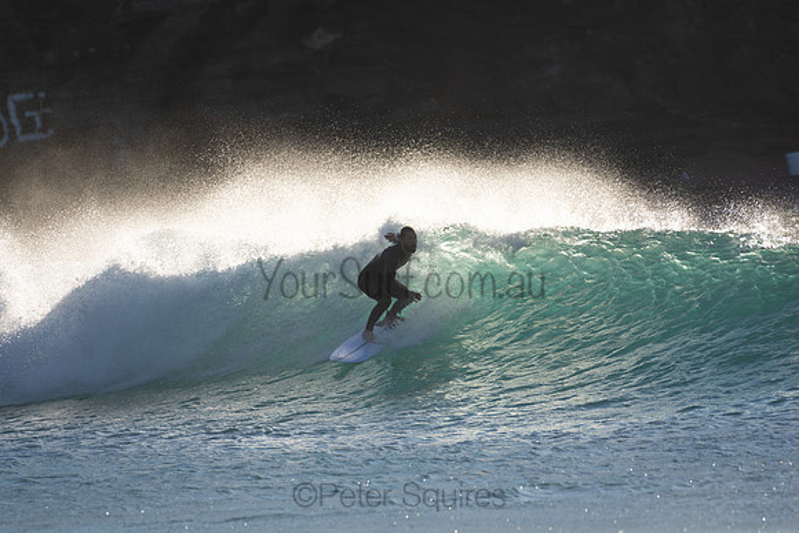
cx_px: 400
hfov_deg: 2.7
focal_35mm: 750
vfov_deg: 1.8
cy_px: 266
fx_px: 16649
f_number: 5.6
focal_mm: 500
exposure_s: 1/800
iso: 140
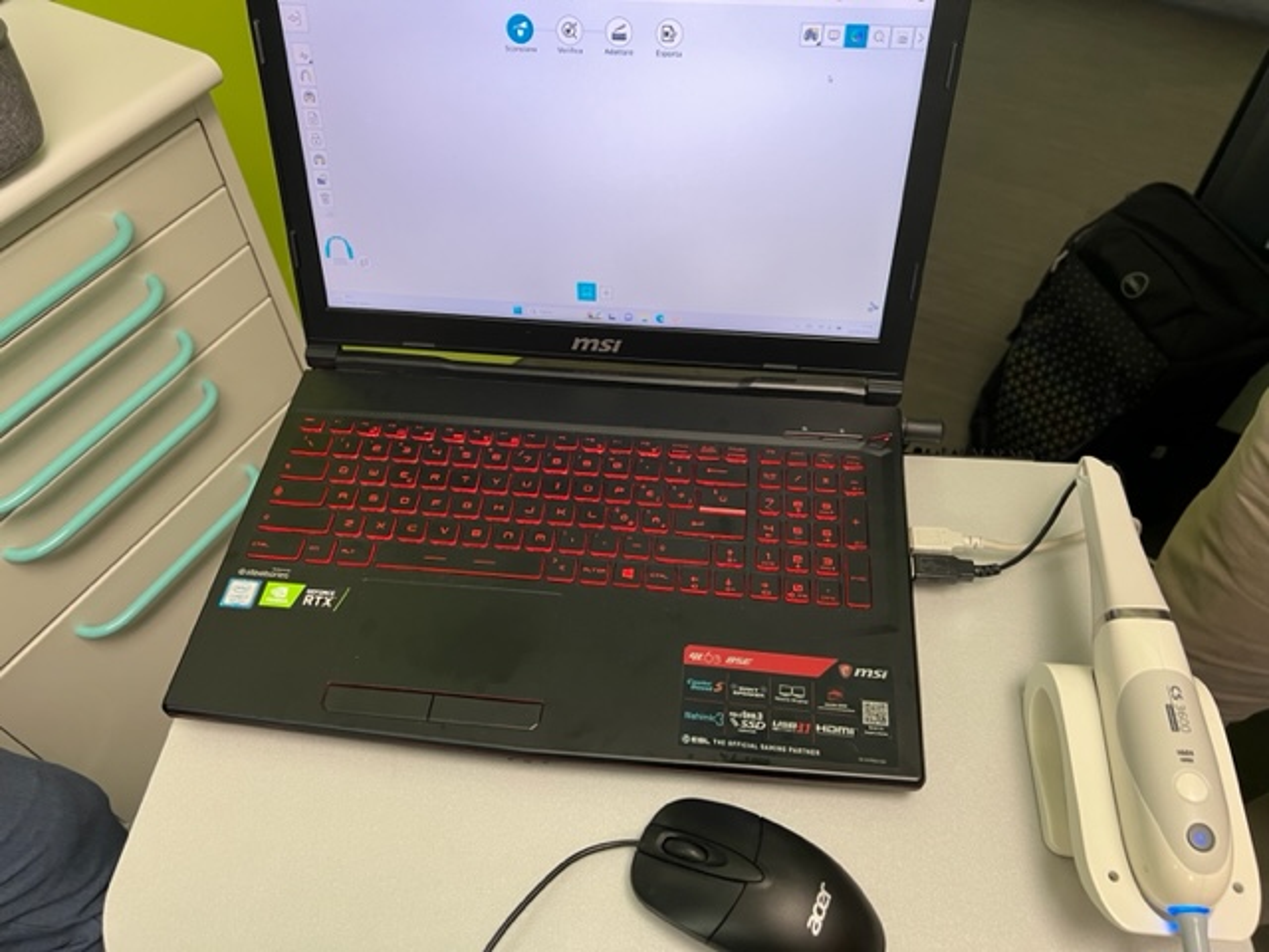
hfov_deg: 67.3
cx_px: 634
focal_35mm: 26
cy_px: 476
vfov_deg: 53.1
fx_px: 953
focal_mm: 5.7
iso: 64
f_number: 1.5
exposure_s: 1/50
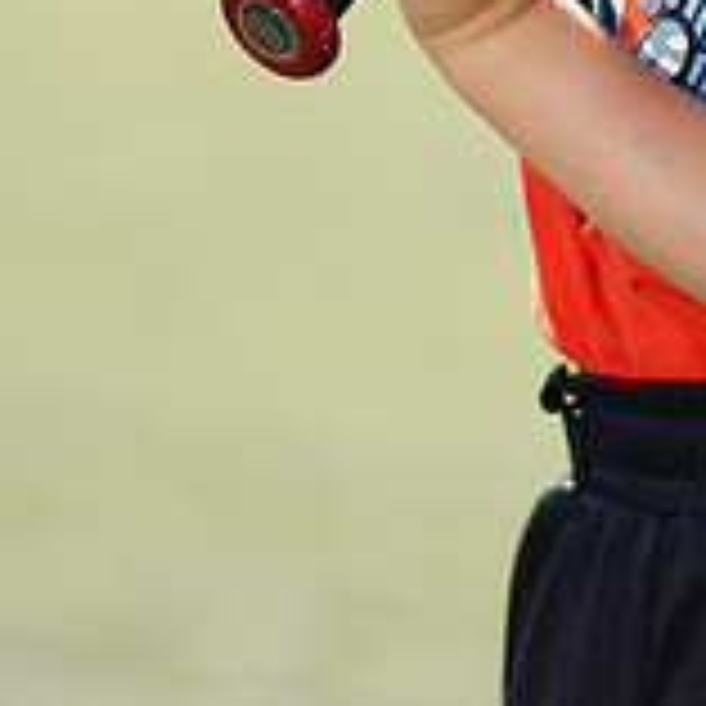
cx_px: 861
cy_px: -409
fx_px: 14491
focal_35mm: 628
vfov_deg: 2.8
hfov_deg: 2.8
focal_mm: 200
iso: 50
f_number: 4
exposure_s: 1/250
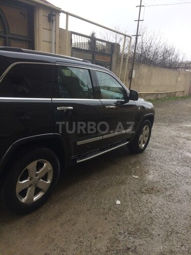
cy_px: 128
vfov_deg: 61.7
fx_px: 213
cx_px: 96
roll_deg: -1.8
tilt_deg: -18.2
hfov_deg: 48.2
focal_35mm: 29
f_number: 2.2
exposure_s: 1/373
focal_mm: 4.15
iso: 32
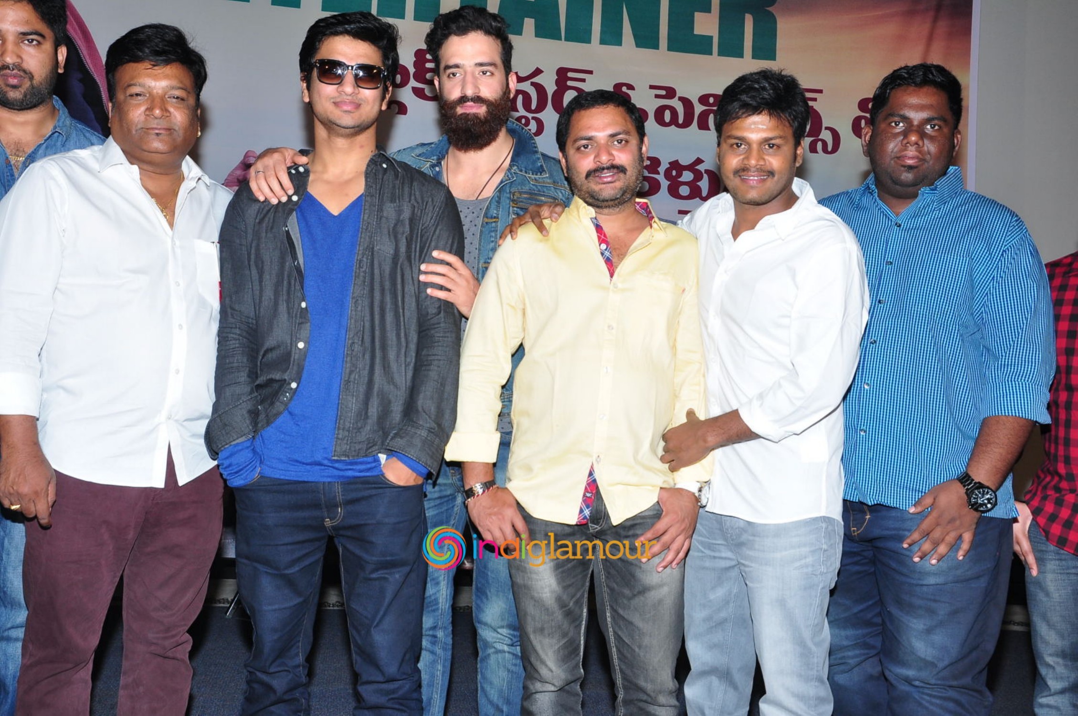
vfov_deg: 34.1
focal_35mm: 39
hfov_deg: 49.6
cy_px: 358
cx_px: 539
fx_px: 1166
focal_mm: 26
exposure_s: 1/125
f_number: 8
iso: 400
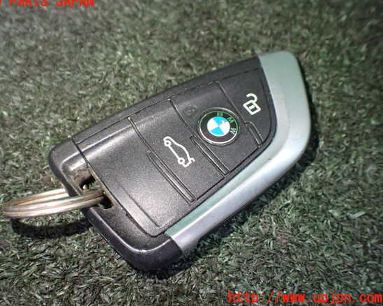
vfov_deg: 45.8
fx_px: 363
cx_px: 177
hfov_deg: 55.6
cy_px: 150
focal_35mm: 32
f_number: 2.3
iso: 800
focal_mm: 5.4
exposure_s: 1/80
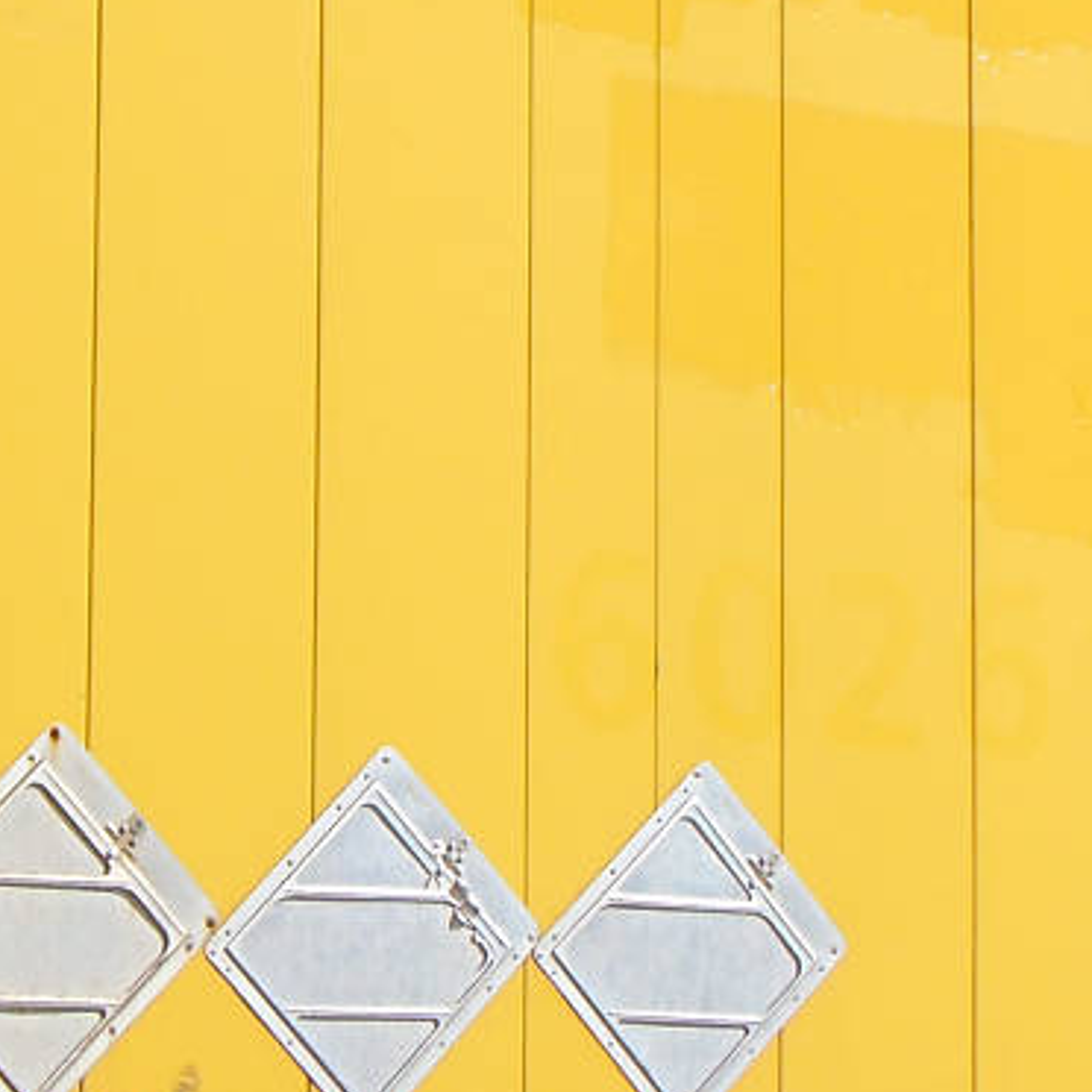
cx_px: -32
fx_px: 4747
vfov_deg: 13.1
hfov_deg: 12.9
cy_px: 666
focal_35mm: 133
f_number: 8.3
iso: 80
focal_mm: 6.3
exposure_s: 1/200
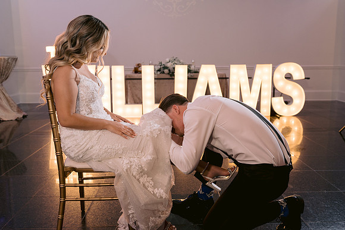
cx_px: 172
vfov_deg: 37.9
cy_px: 115
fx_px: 335
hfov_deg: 54.4
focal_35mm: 35
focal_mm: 35
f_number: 3.5
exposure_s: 1/80
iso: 400
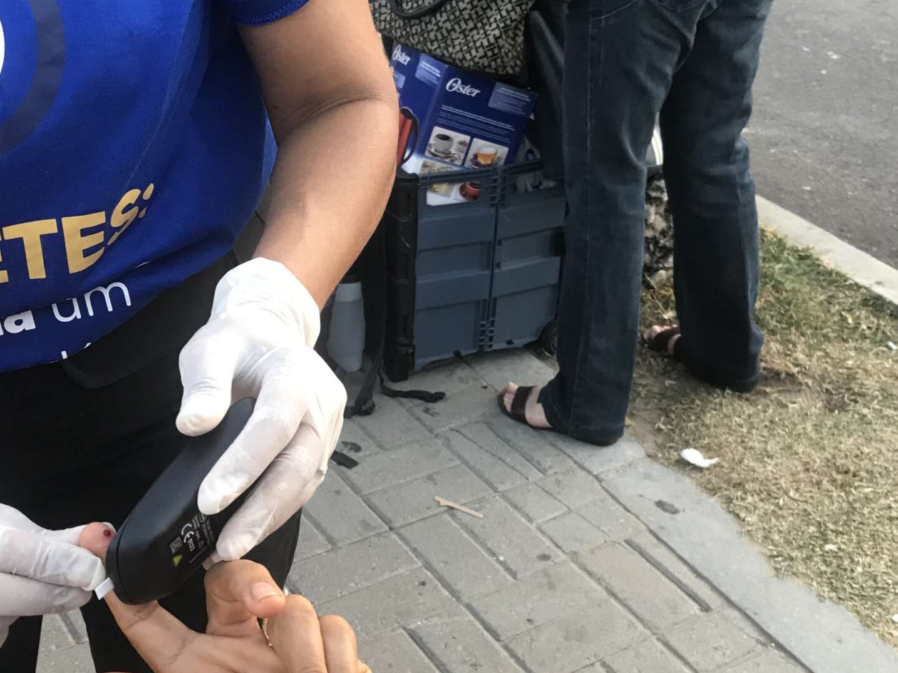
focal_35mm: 50
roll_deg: +0.9
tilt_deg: -31.6
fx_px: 1297
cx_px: 460
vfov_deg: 29.0
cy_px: 431
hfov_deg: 38.2
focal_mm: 3.99
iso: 25
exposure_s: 1/40
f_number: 1.8
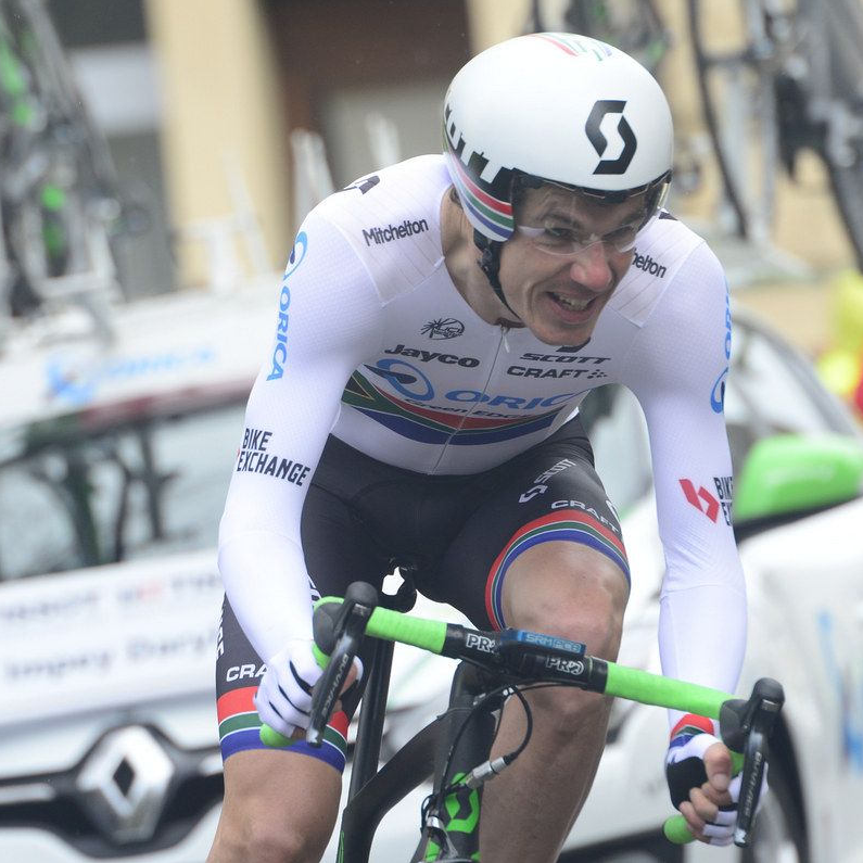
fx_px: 14470
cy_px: 431
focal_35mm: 513
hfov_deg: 3.4
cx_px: 370
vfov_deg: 3.4
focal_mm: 400
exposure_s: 1/1000
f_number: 9
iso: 1250
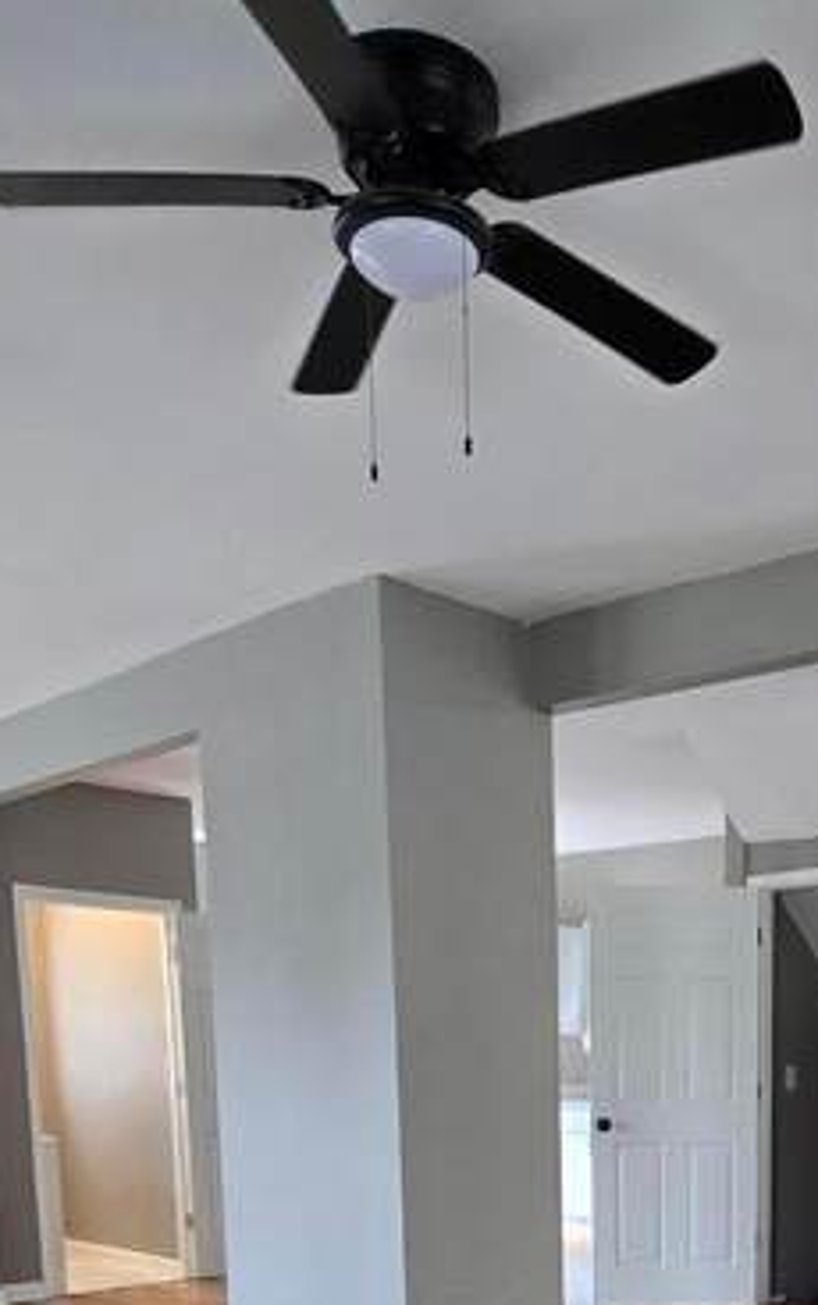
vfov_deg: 45.0
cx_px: 672
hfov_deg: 34.2
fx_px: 1282
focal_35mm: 36
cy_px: 1326
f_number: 2.2
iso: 160
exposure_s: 1/60
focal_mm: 2.2
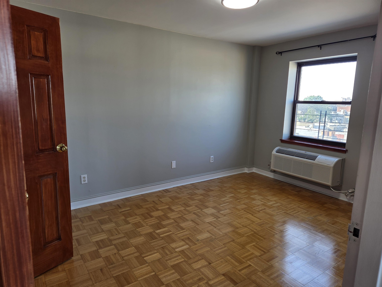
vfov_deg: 58.9
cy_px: 144
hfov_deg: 73.9
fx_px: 254
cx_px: 191
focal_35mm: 23
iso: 50
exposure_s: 1/120
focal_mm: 5.4
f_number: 1.8
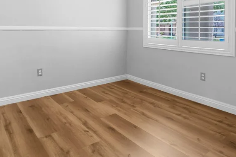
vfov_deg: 45.6
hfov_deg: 67.4
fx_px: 177
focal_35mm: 27
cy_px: 33
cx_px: 119
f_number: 7.1
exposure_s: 1/30
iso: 1600
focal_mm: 10
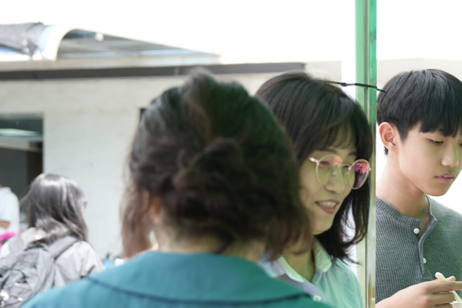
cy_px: 351
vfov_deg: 12.9
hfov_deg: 18.9
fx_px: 1335
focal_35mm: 104
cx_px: 499
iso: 100
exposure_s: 1/250
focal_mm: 37
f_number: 2.8
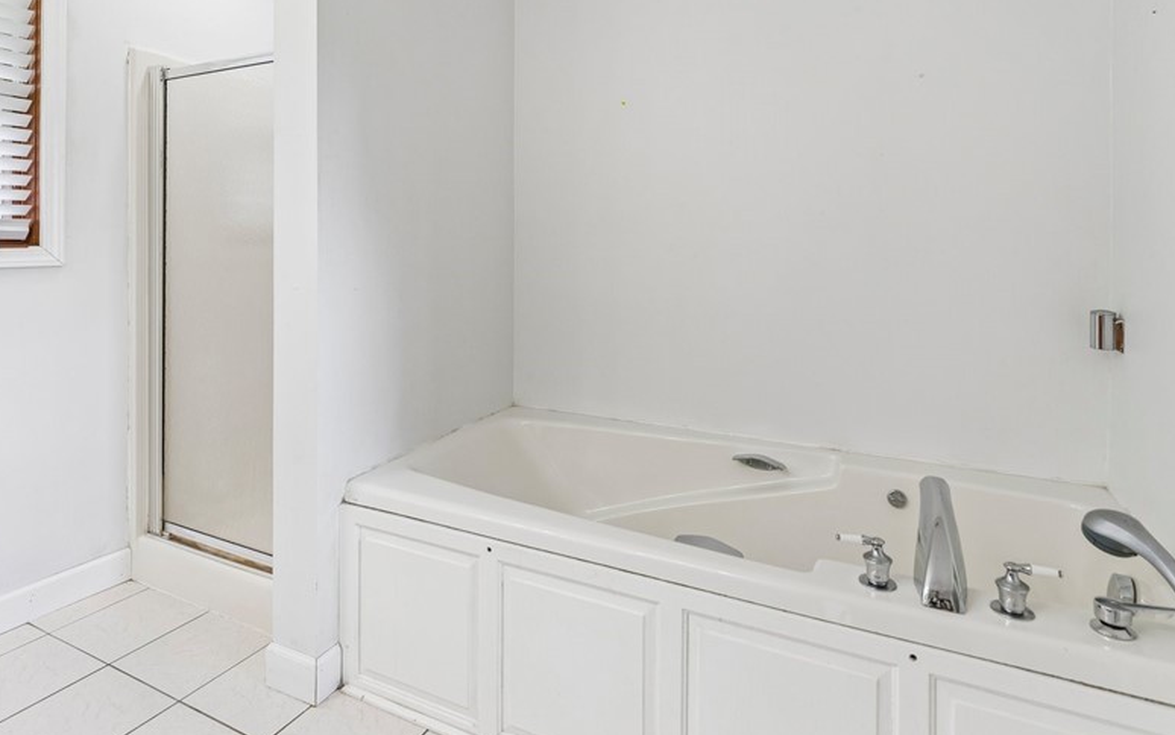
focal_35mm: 20
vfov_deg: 57.8
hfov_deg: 84.9
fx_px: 641
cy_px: 224
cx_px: 547
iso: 200
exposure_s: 1/30
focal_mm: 14
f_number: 3.5
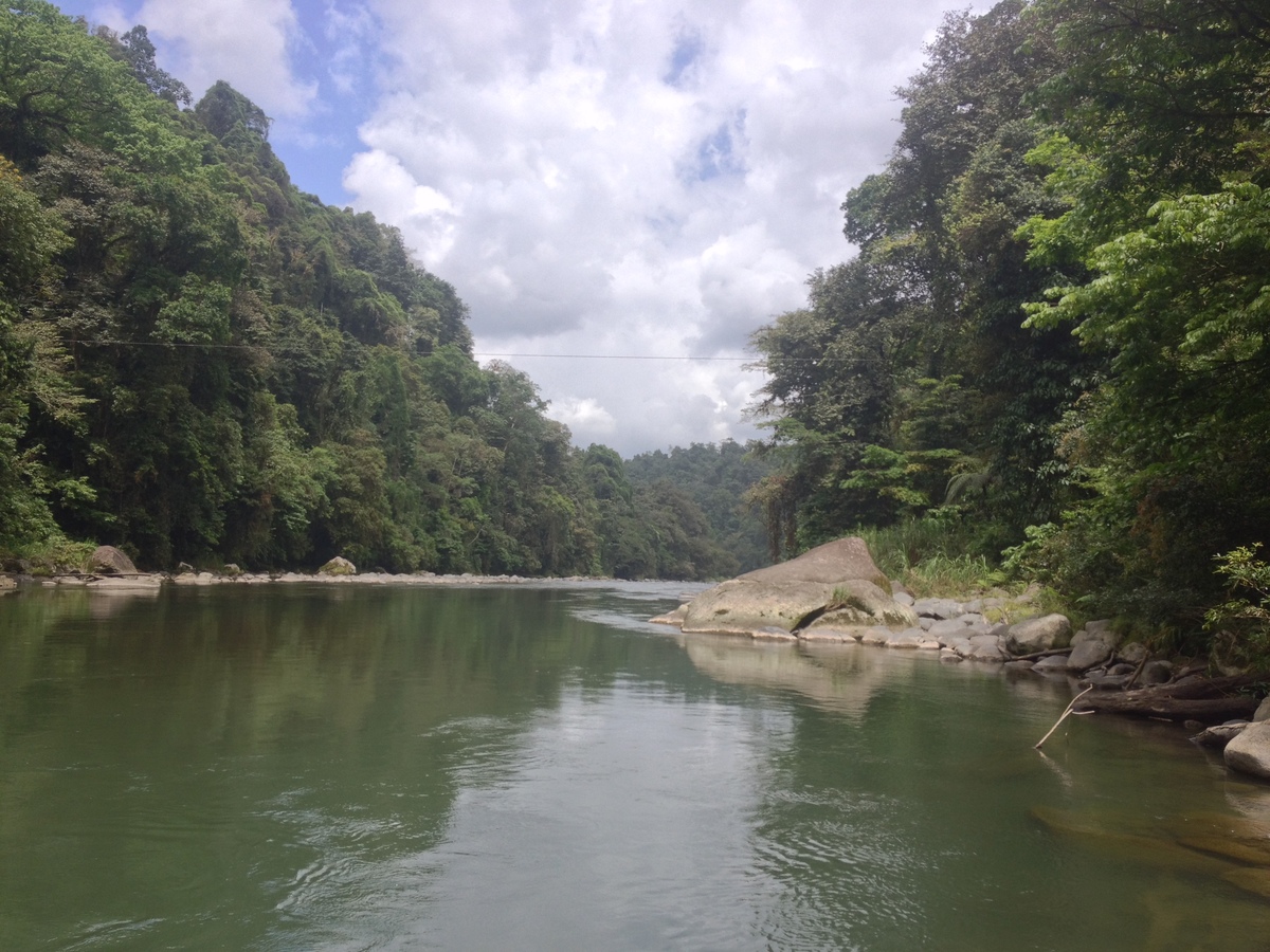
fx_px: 1284
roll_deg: -1.1
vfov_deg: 40.7
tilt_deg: +1.5
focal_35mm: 35
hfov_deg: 52.6
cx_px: 635
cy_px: 476
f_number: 2.4
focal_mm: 4.28
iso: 50
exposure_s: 1/587
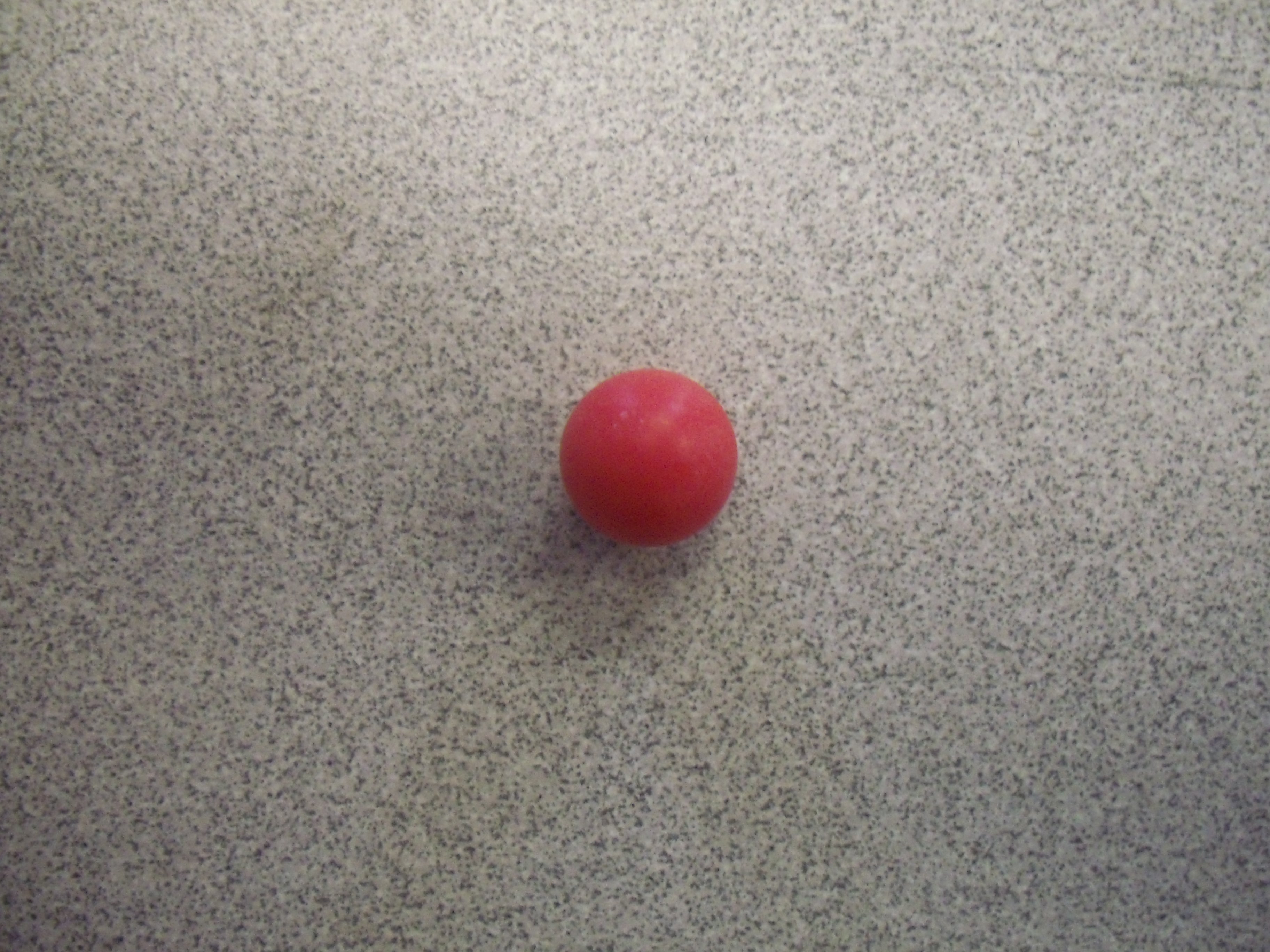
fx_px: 1394
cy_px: 476
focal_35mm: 38
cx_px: 635
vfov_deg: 37.7
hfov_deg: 49.0
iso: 400
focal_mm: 6.3
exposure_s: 1/50
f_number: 3.5
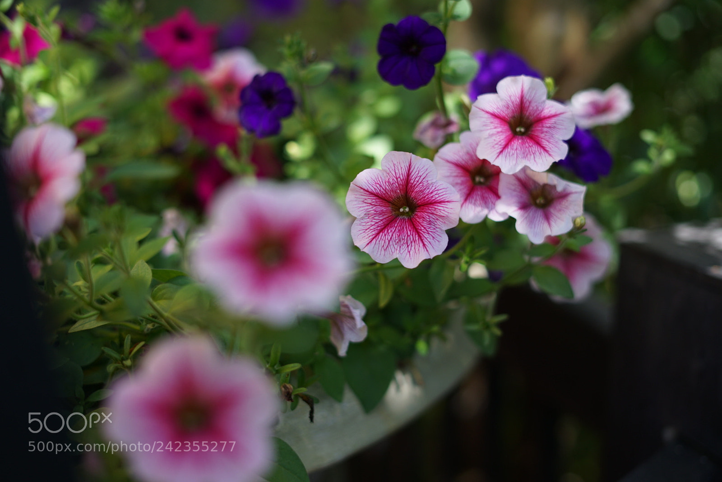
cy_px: 241
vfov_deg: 27.0
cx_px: 361
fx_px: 1003
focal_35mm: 50
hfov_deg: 39.6
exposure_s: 1/500
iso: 160
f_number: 2.2
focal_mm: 50
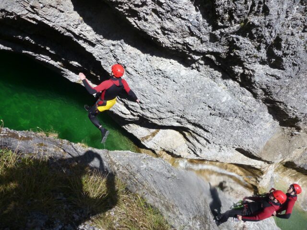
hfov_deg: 63.4
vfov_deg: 49.7
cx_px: 154
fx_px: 248
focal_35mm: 28
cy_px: 115
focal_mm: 4.9
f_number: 3.3
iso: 80
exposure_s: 1/500
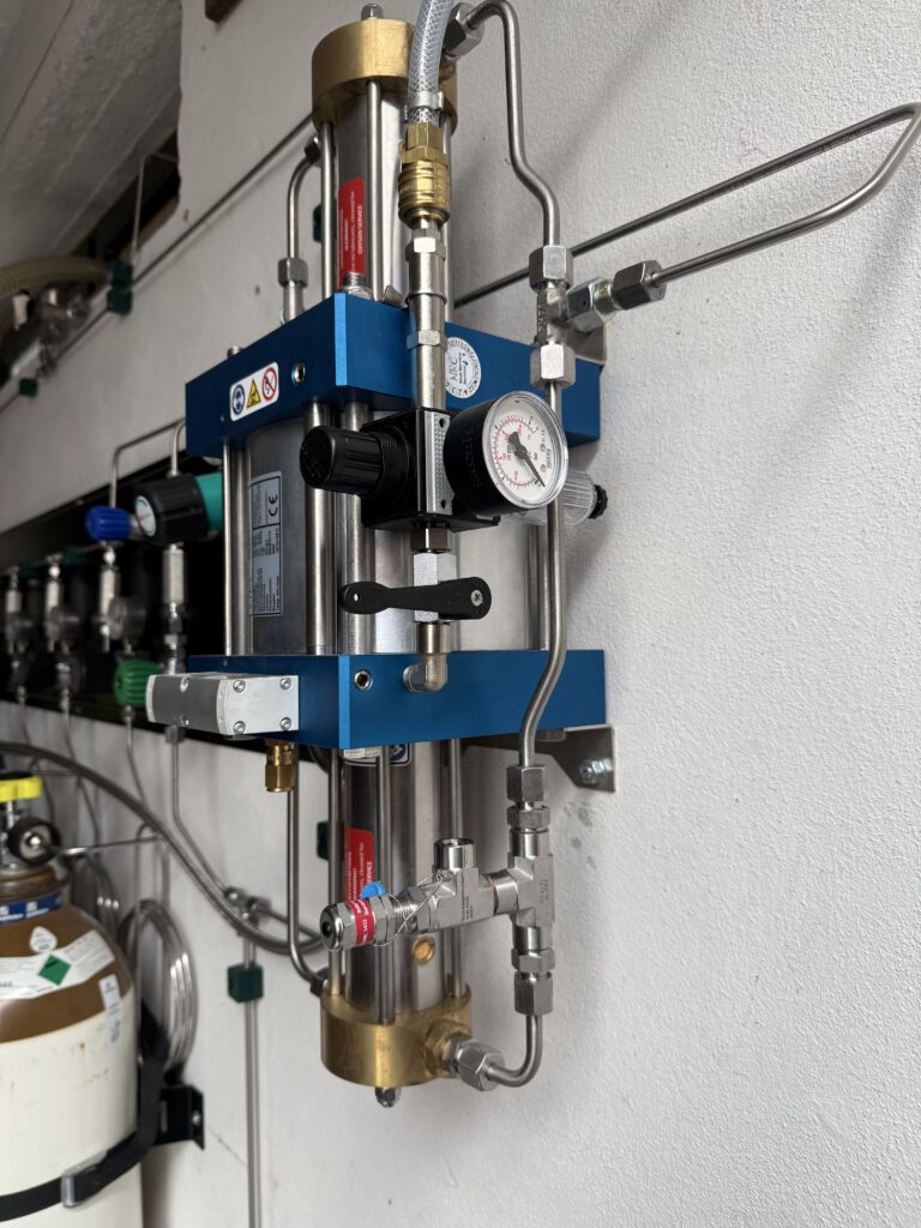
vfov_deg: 71.6
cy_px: 614
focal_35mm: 24
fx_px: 851
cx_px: 460
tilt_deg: +1.9
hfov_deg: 56.8
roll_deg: -0.1
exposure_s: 1/121
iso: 125
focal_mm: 6.76
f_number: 1.78
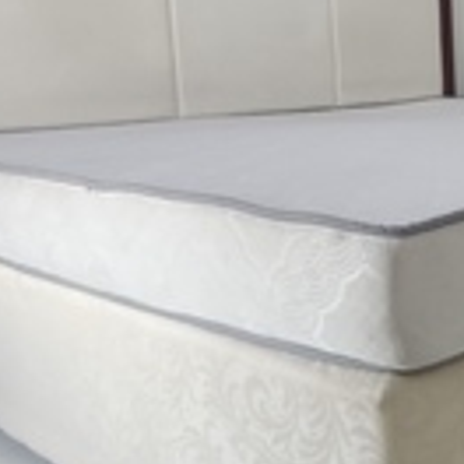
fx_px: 698
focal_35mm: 46
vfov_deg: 36.2
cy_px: 132
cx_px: 666
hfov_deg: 27.5
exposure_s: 1/100
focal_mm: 1.6
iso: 200
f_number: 2.2
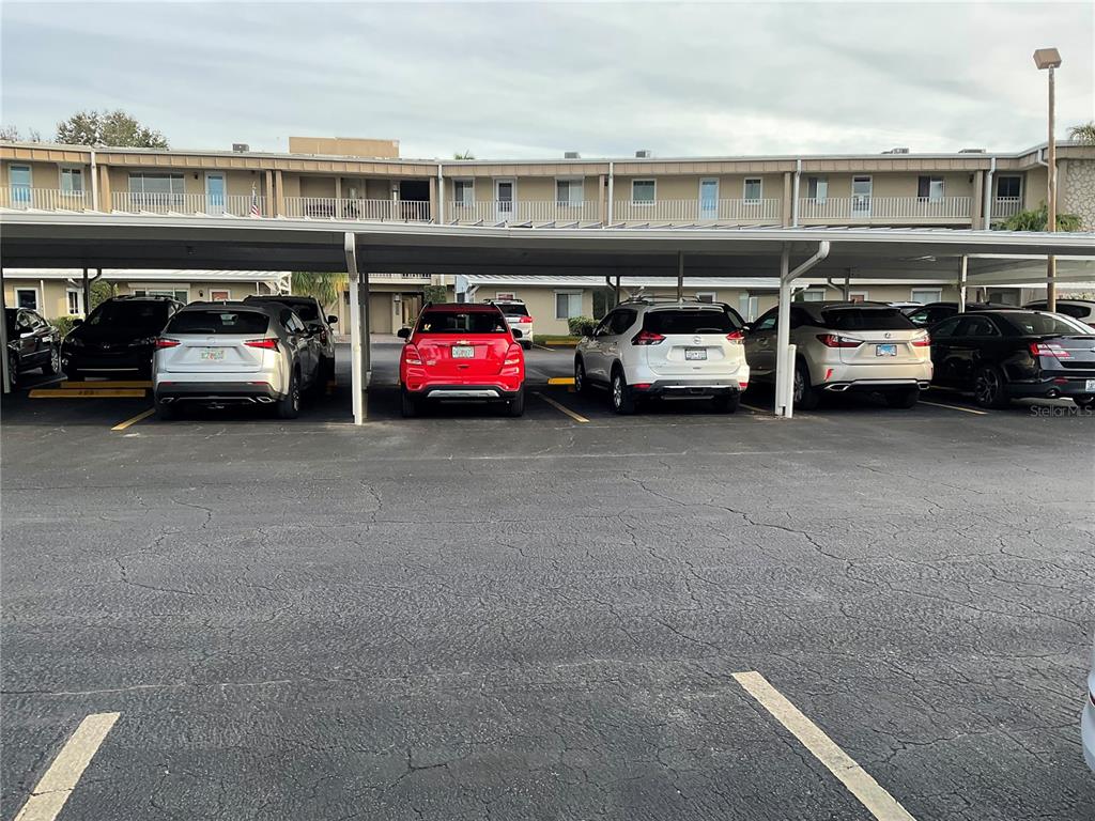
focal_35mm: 29
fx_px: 917
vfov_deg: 48.2
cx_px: 548
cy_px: 410
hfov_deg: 61.7
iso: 16
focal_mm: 3
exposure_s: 1/318
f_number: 1.8
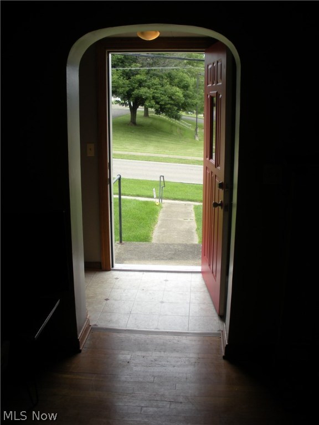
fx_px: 430
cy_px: 212
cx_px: 160
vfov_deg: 52.6
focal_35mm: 35
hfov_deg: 40.7
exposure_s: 1/165
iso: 64
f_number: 3.5
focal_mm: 6.3
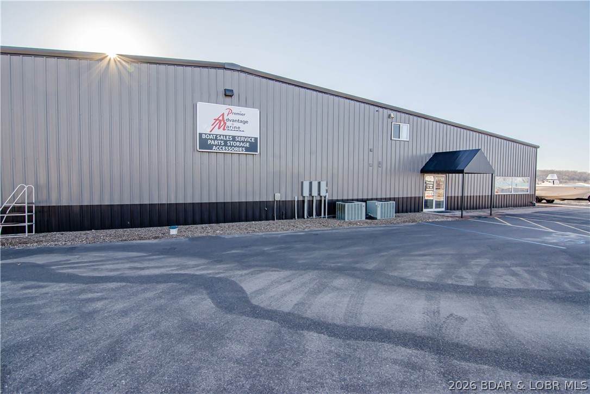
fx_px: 270
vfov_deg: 72.1
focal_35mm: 16
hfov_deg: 95.0
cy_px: 197
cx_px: 295
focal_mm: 11
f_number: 6.3
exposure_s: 1/400
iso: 320
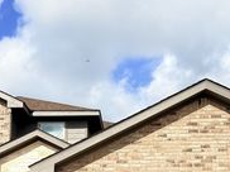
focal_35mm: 66
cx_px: 123
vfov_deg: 21.5
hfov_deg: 29.4
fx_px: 438
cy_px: 168
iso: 100
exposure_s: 1/4975
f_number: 1.78
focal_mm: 6.76
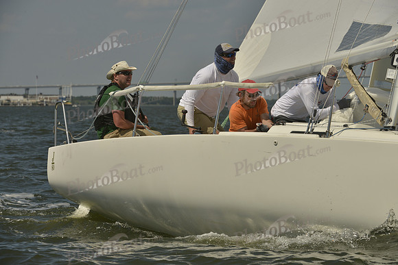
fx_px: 2322
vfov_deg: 6.5
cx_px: 199
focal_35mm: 210
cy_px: 132
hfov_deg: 9.8
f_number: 11
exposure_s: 1/1600
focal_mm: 210
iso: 280
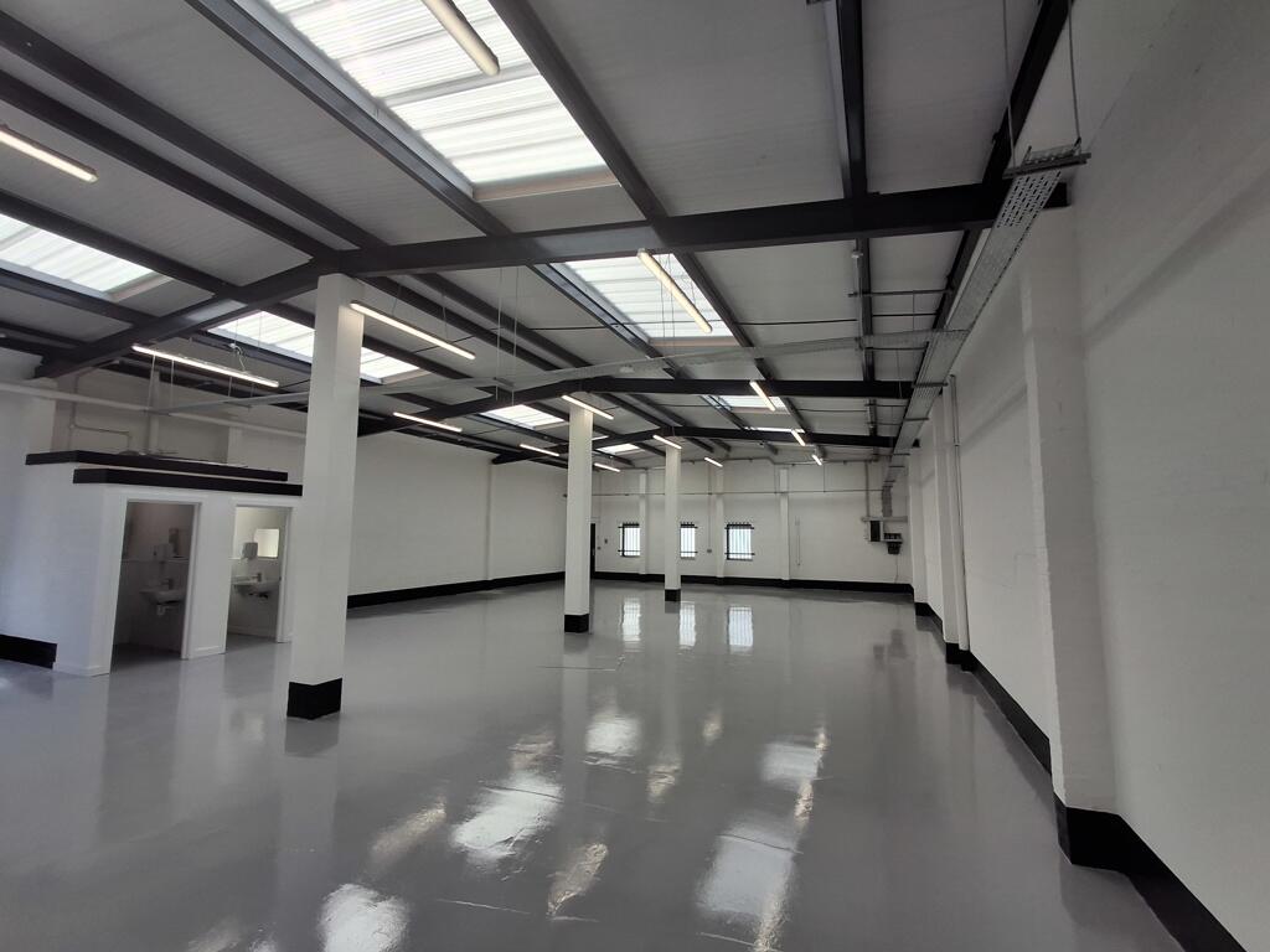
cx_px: 635
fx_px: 587
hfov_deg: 94.5
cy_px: 476
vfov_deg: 78.1
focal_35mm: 16
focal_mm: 1.64
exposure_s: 1/684
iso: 40
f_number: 2.2
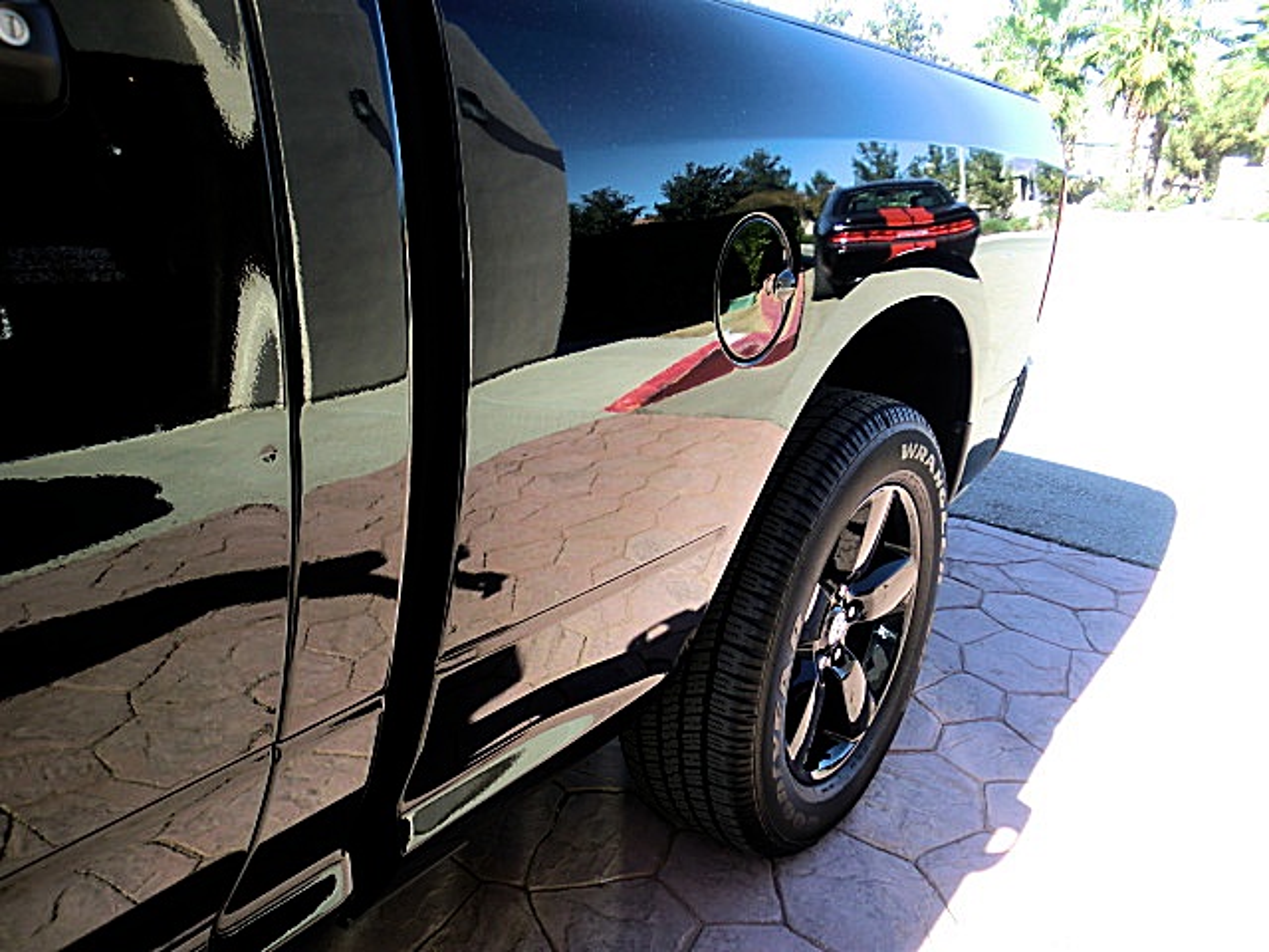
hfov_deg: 67.3
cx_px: 634
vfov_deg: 53.1
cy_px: 476
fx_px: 953
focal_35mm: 26
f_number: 2.6
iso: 64
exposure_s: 1/125
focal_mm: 4.65
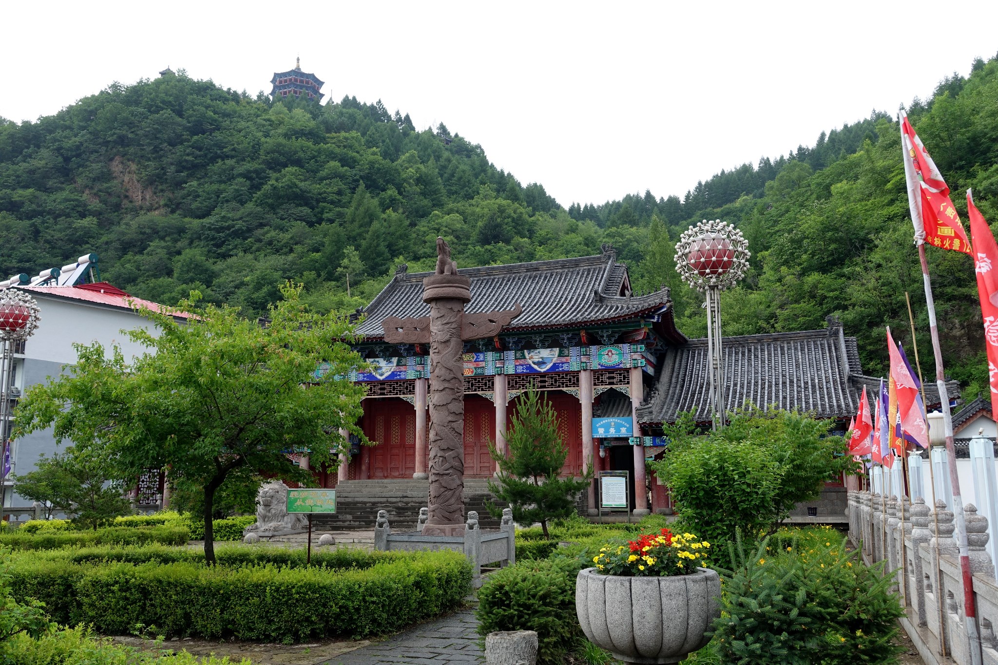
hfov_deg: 58.7
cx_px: 499
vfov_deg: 41.1
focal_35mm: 32
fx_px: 887
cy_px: 332
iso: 125
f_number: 5.6
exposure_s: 1/80
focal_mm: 11.81
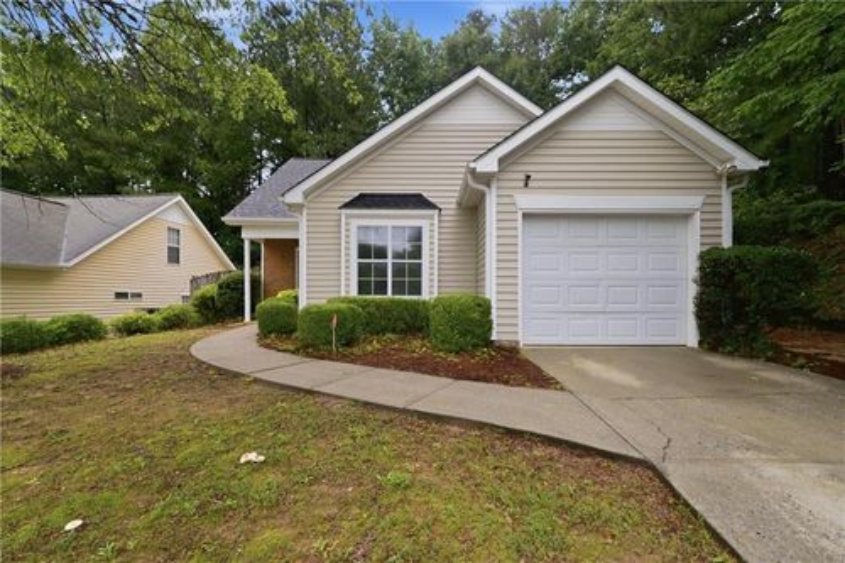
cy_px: 282
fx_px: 387
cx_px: 422
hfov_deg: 95.0
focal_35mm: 16
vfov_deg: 72.0
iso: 100
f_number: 7.1
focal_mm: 11
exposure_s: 1/10
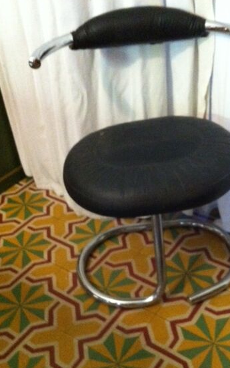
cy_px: 206
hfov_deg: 29.8
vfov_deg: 46.1
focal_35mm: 43
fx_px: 431
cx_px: 143
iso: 1000
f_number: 2.8
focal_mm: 3.85
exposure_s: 1/15
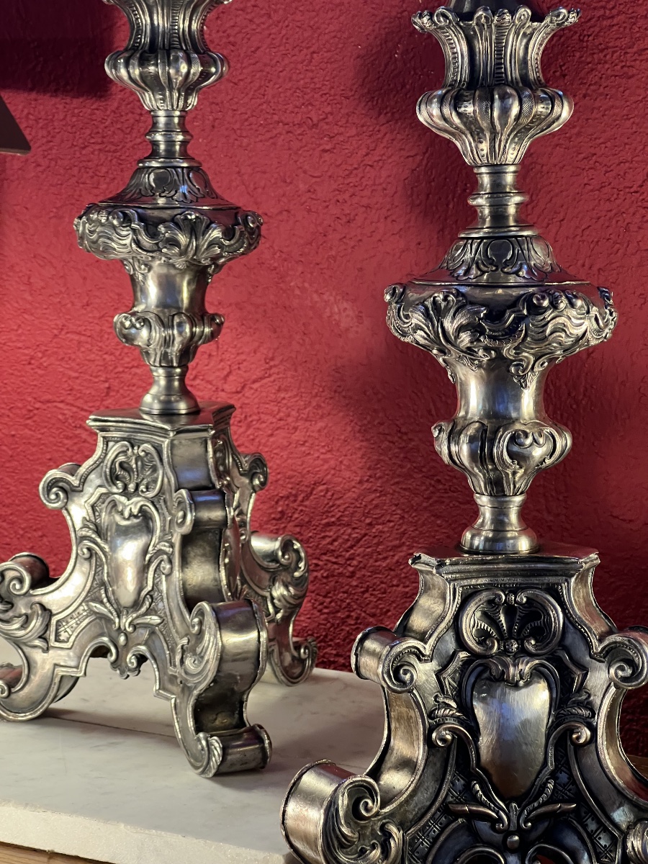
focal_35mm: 77
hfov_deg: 19.1
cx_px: 324
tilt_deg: -11.8
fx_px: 1922
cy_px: 432
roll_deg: +0.4
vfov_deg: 25.3
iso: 250
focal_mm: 9
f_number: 2.8
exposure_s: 1/50
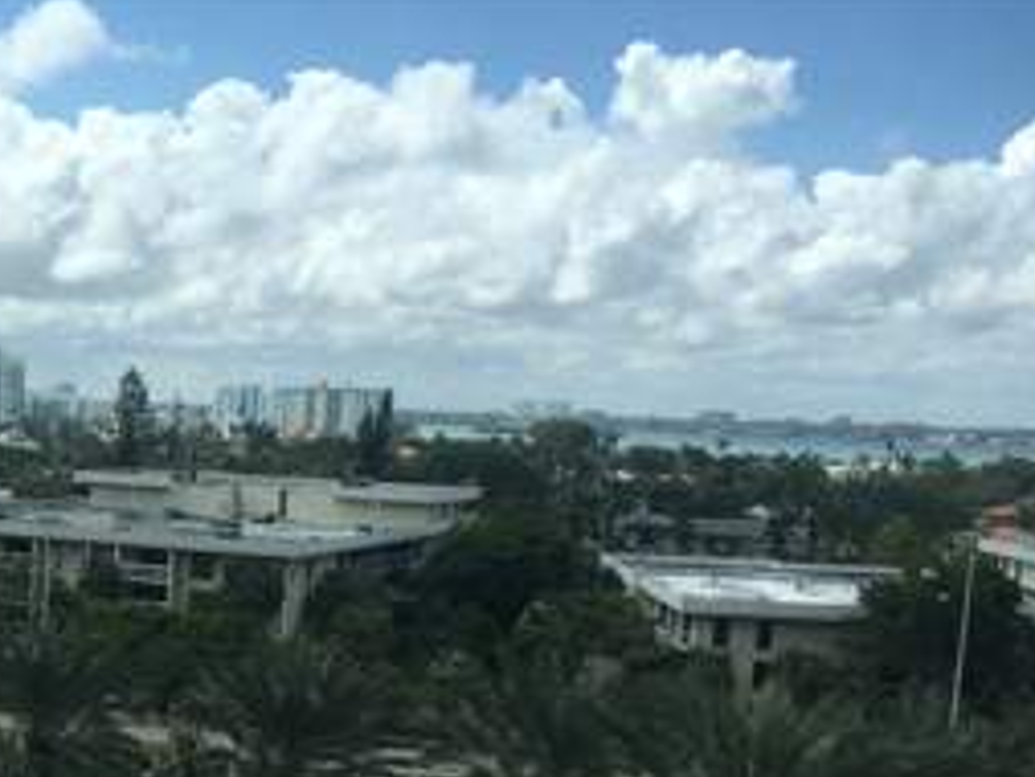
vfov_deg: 25.7
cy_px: 716
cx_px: 65
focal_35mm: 55
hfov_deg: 32.8
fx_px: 1645
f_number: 2.2
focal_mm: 4.15
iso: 25
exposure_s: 1/1115
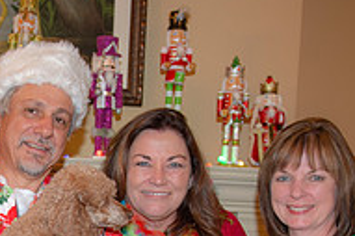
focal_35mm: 88
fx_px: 867
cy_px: 286
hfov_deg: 22.1
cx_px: -19
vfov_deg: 15.0
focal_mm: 29
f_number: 3.5
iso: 800
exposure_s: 1/60
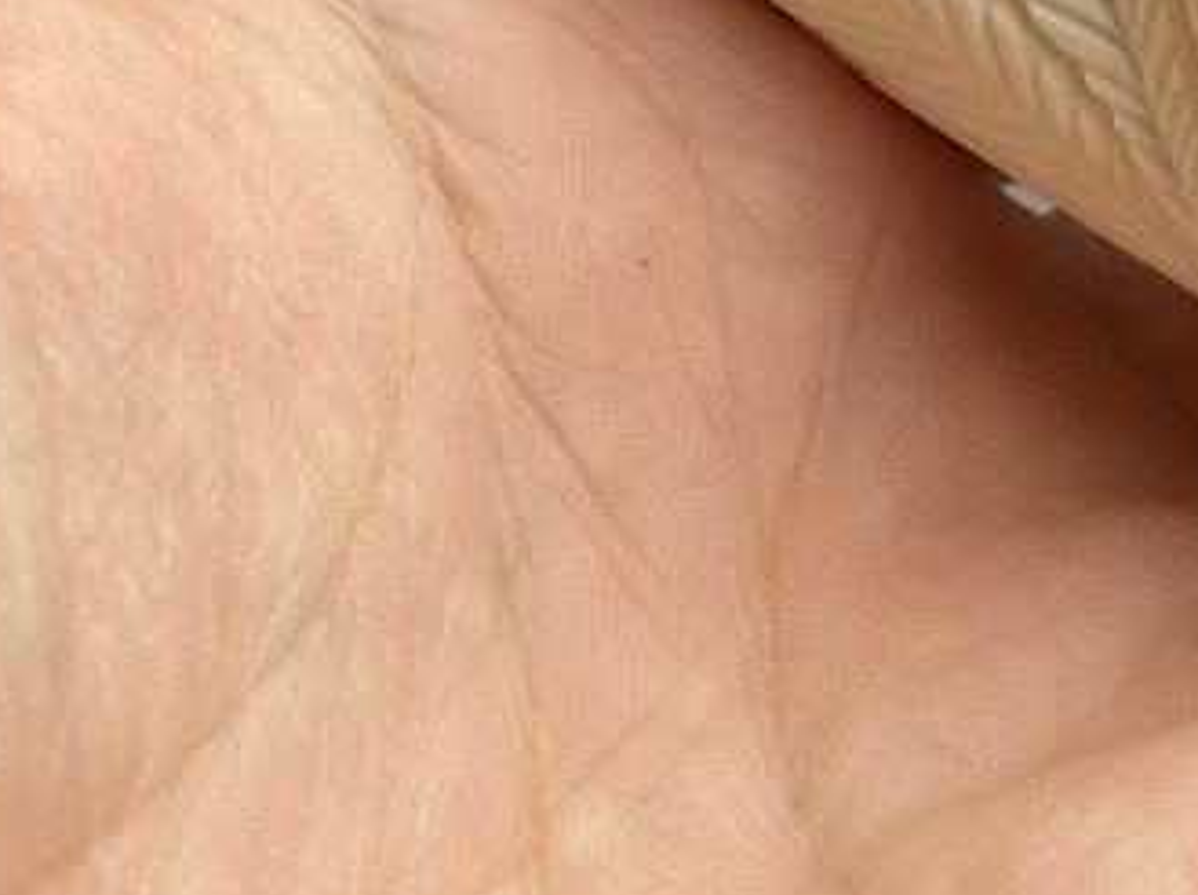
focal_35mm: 187
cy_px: -677
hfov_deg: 10.6
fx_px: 6465
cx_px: 823
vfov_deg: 7.7
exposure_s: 1/990
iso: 64
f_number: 1.78
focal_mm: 6.86
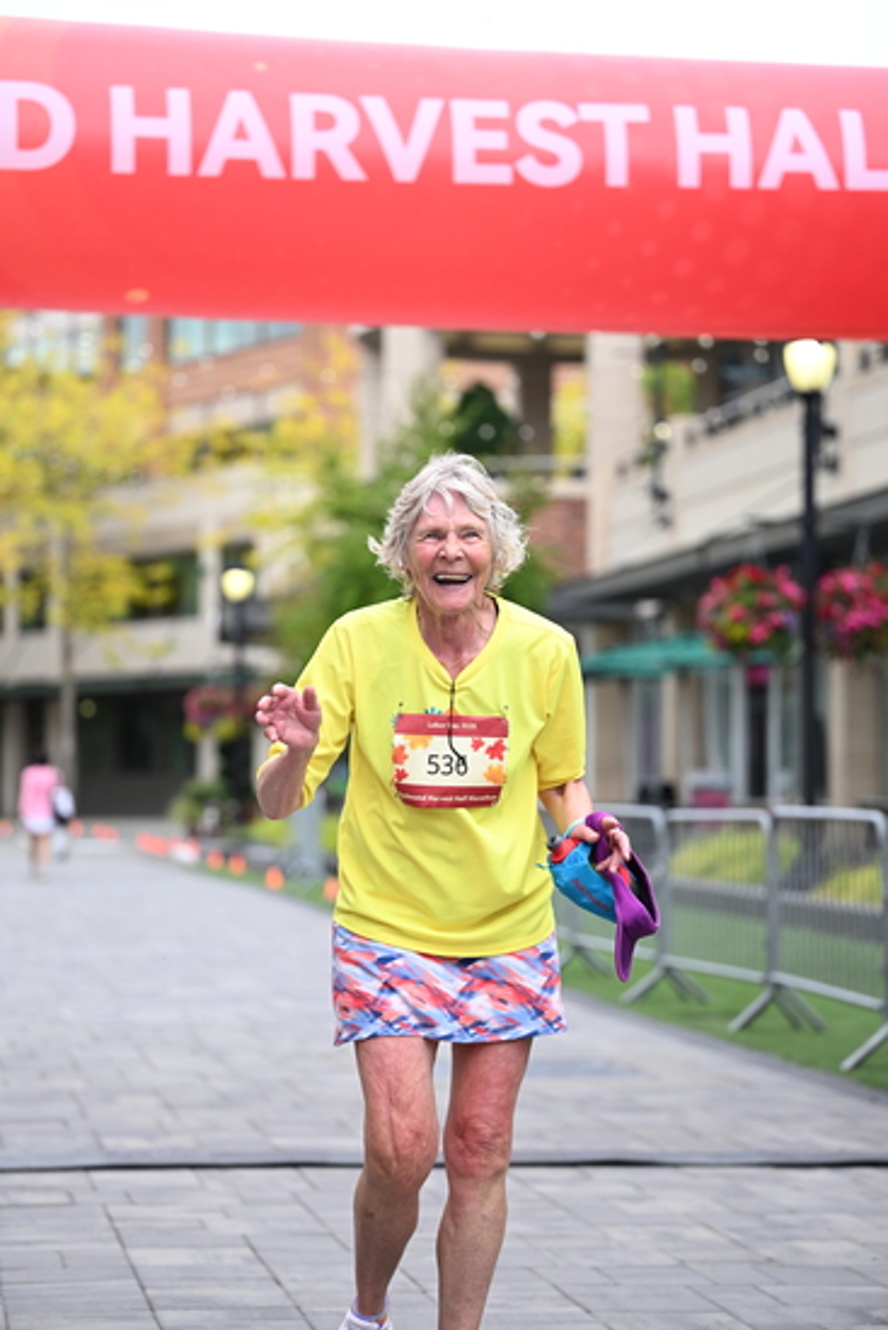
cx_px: 444
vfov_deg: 23.4
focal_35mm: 87
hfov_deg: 15.7
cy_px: 665
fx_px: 3217
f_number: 2.8
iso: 640
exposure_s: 1/1600
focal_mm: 87
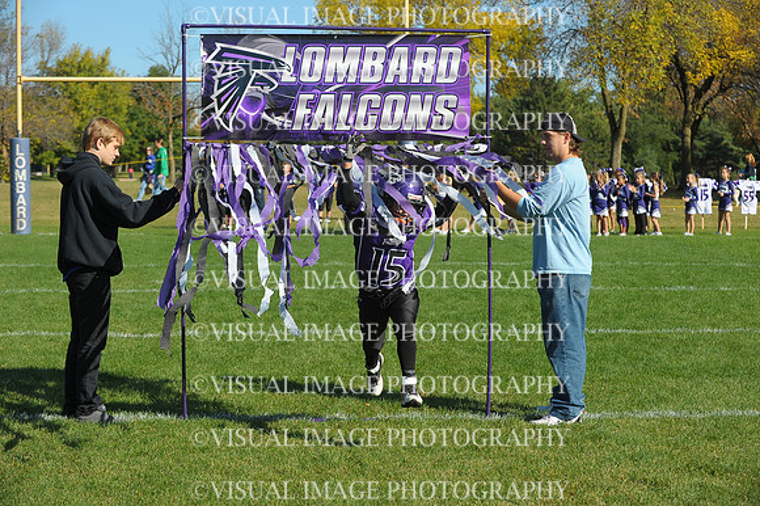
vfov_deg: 16.6
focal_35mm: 82
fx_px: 1730
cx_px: 380
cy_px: 253
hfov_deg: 24.8
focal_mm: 82
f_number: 6.3
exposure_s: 1/1000
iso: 280
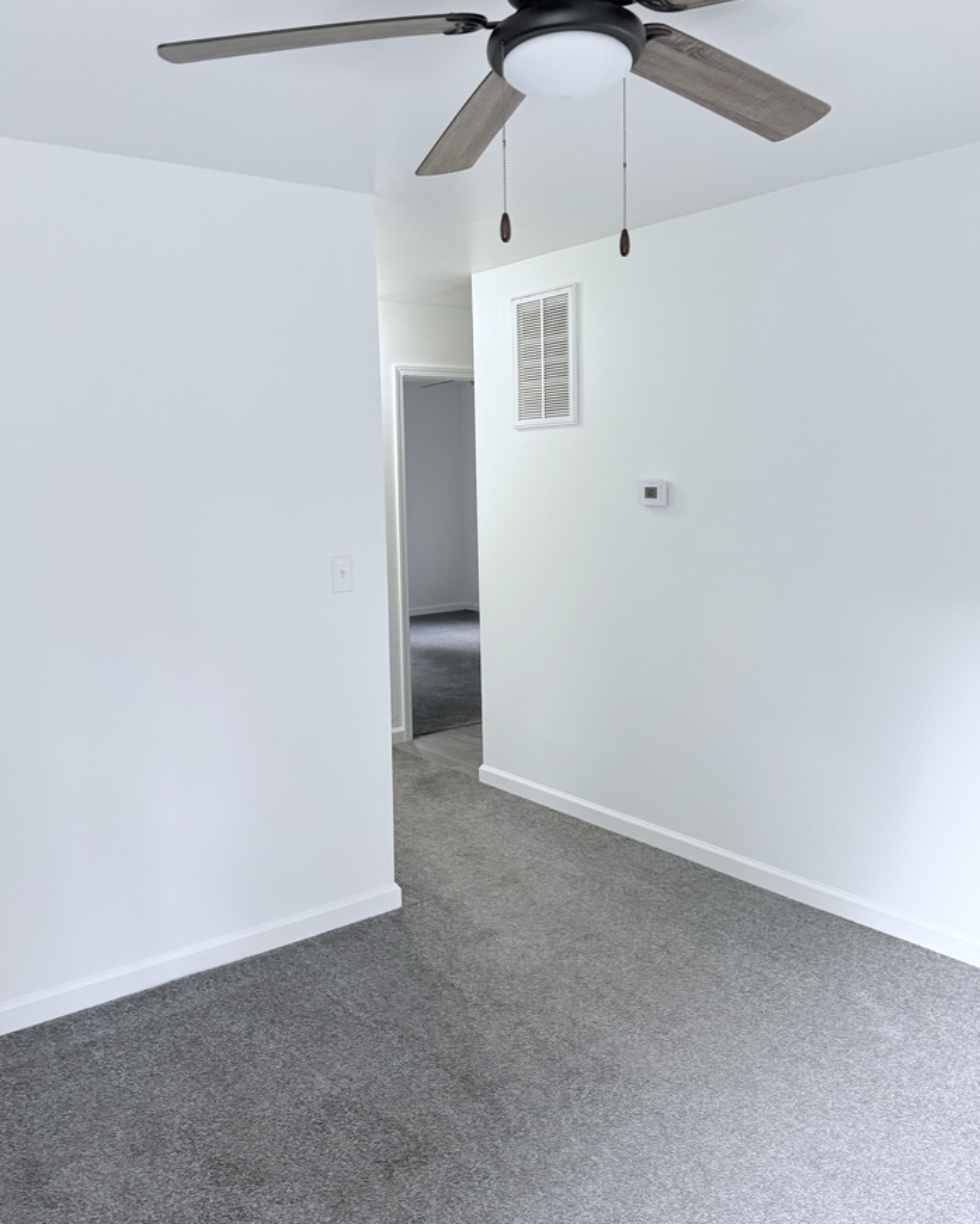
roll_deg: +0.7
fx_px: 1051
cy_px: 567
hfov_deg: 50.0
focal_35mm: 29
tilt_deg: -5.2
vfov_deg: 60.4
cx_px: 486
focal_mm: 6.76
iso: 200
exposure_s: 1/96
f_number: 1.78
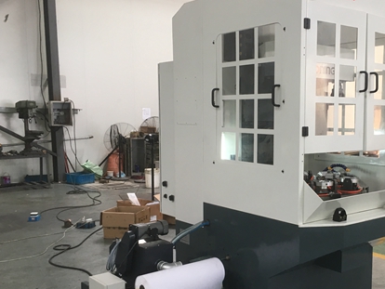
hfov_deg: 43.8
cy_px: 170
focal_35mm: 42
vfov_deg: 34.3
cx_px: 270
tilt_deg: -6.7
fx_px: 467
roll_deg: -0.3
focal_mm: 4.15
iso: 40
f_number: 2.2
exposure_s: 1/33
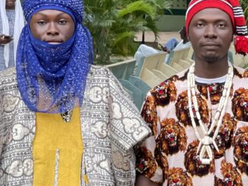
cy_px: 208
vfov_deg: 7.5
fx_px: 1412
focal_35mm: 197
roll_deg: -1.8
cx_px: 159
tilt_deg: -8.7
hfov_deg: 10.0
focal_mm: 7.5
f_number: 2.2
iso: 160
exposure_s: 1/121
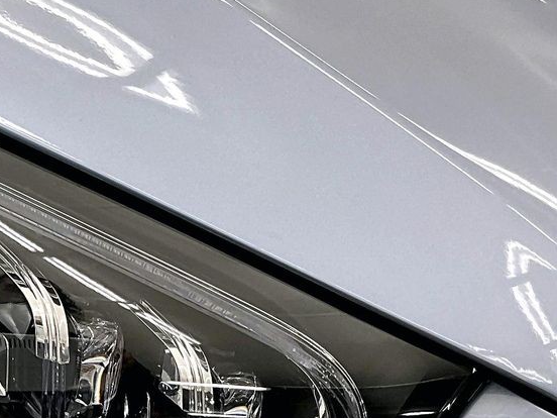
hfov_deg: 22.5
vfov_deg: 17.4
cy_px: 325
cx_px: 9
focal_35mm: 84
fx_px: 1352
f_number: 1.8
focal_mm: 3
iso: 50
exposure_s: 1/60
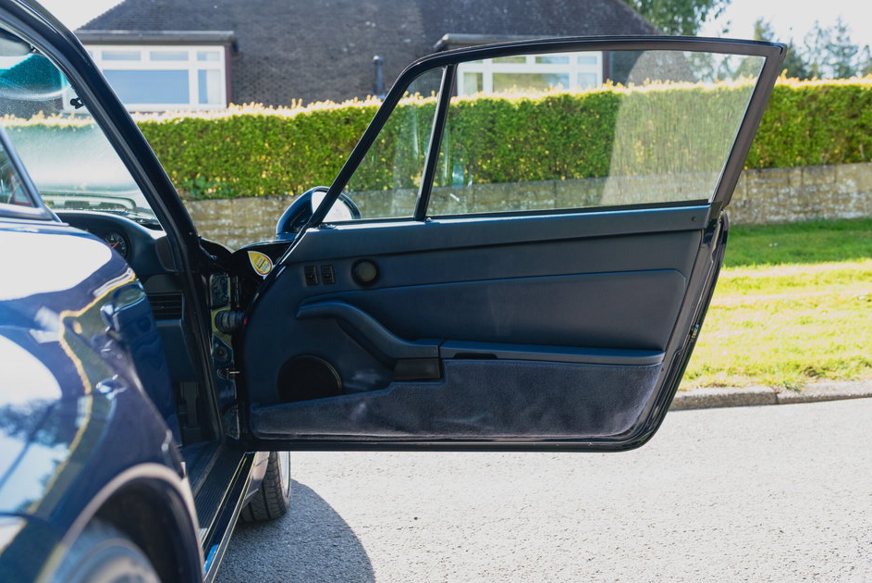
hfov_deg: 50.6
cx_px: 401
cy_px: 287
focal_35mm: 38
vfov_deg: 35.1
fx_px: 921
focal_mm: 35
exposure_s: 1/125
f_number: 4.5
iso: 800
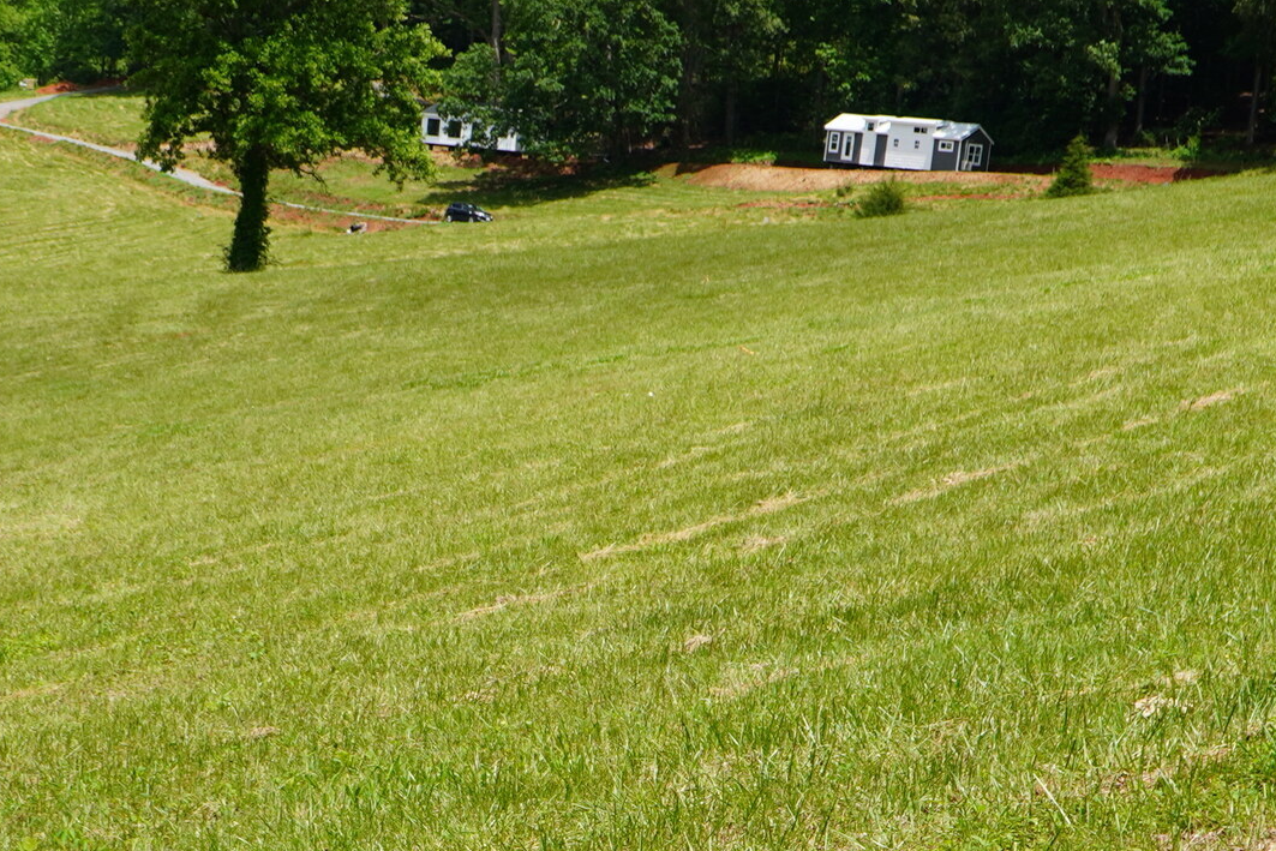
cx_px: 462
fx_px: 2765
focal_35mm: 78
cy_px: 697
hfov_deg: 25.9
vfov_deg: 17.3
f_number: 5
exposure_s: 1/500
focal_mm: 18
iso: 100
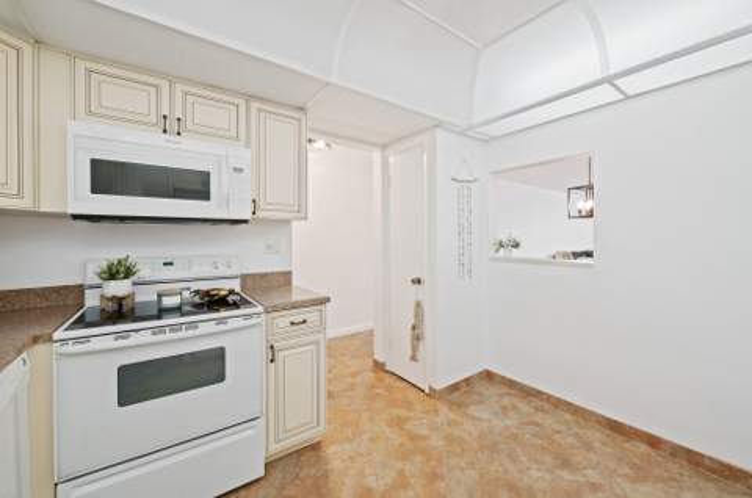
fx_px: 292
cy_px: 249
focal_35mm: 14
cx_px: 376
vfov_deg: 81.0
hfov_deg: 104.4
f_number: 8
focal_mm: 14
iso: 200
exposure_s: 1/4
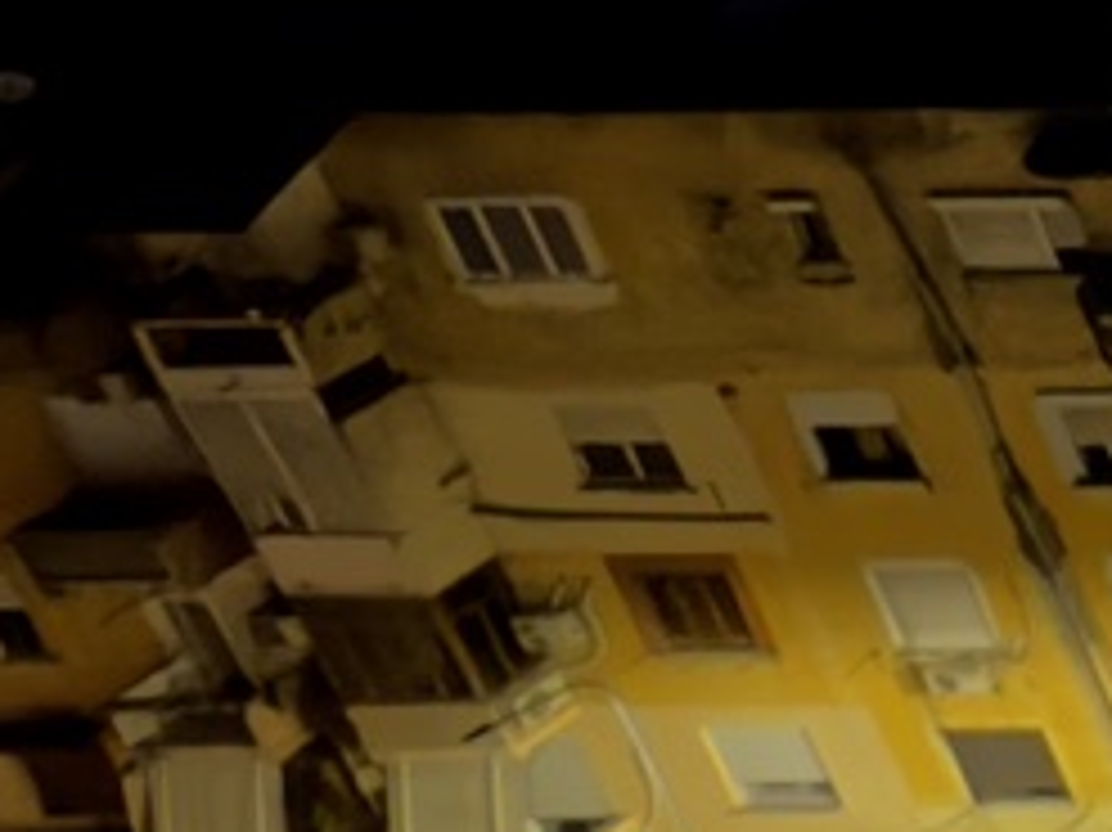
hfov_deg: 9.6
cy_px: -117
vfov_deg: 13.3
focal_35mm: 109
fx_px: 3500
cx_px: 3881
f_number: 2.2
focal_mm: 2.22
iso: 2000
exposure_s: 1/4
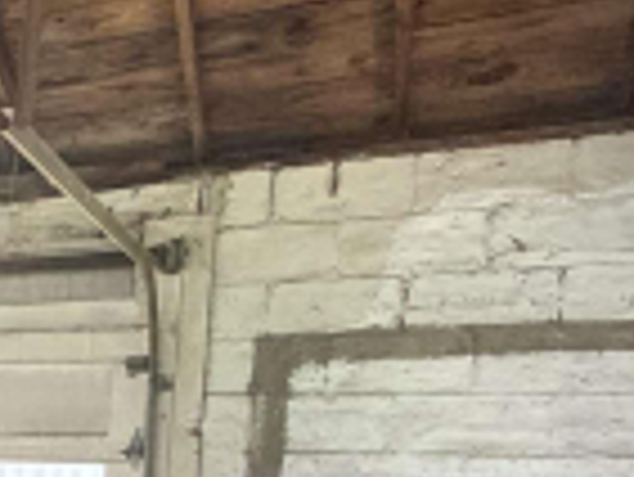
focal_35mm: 66
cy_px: 531
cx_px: -533
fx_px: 1210
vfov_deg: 21.1
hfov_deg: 20.2
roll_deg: -1.1
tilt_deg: -3.5
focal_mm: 2.22
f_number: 2.2
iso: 320
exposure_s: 1/104
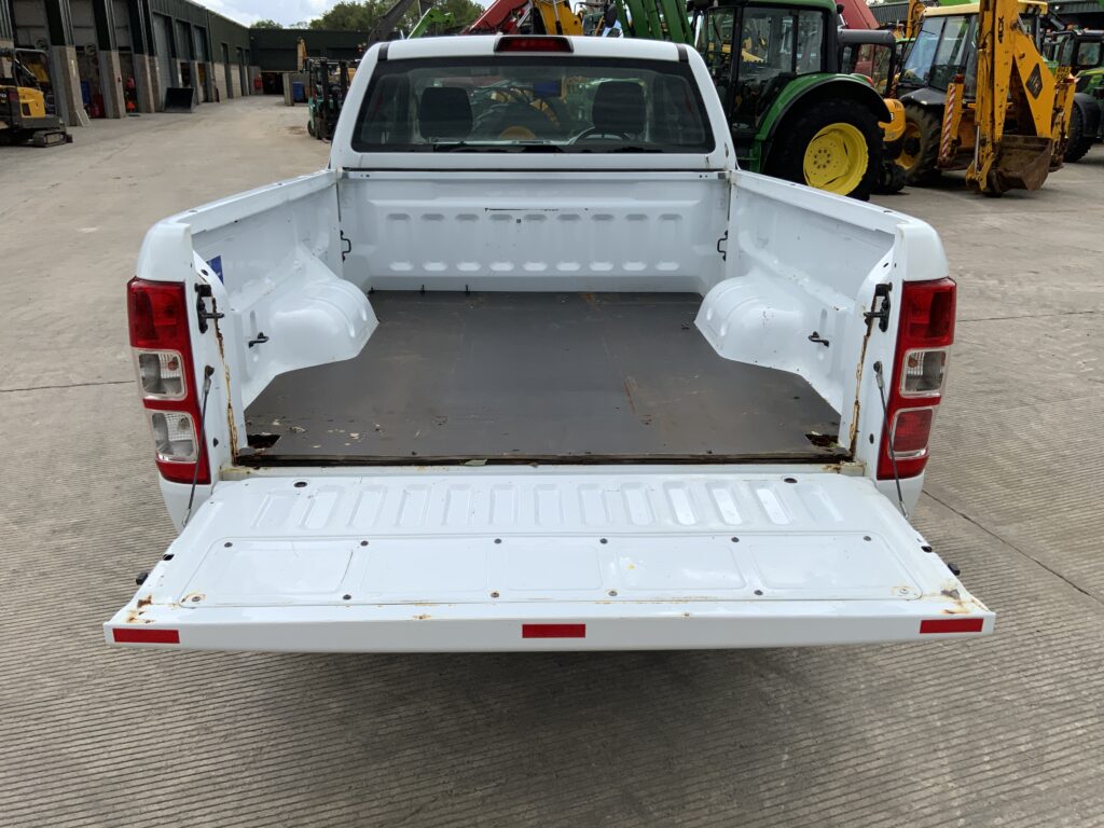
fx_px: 925
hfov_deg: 61.7
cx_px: 552
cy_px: 414
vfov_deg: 48.2
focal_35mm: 29
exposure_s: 1/1098
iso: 16
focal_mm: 3
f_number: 1.8
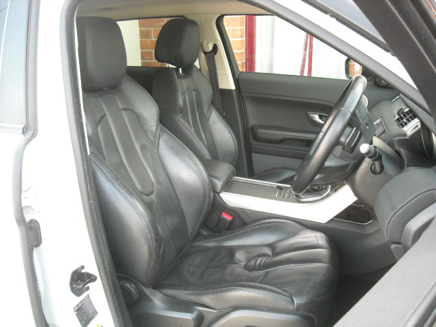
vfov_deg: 40.7
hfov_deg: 52.6
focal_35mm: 35
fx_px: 441
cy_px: 164
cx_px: 218
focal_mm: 5.7
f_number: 2.8
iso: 400
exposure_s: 1/192
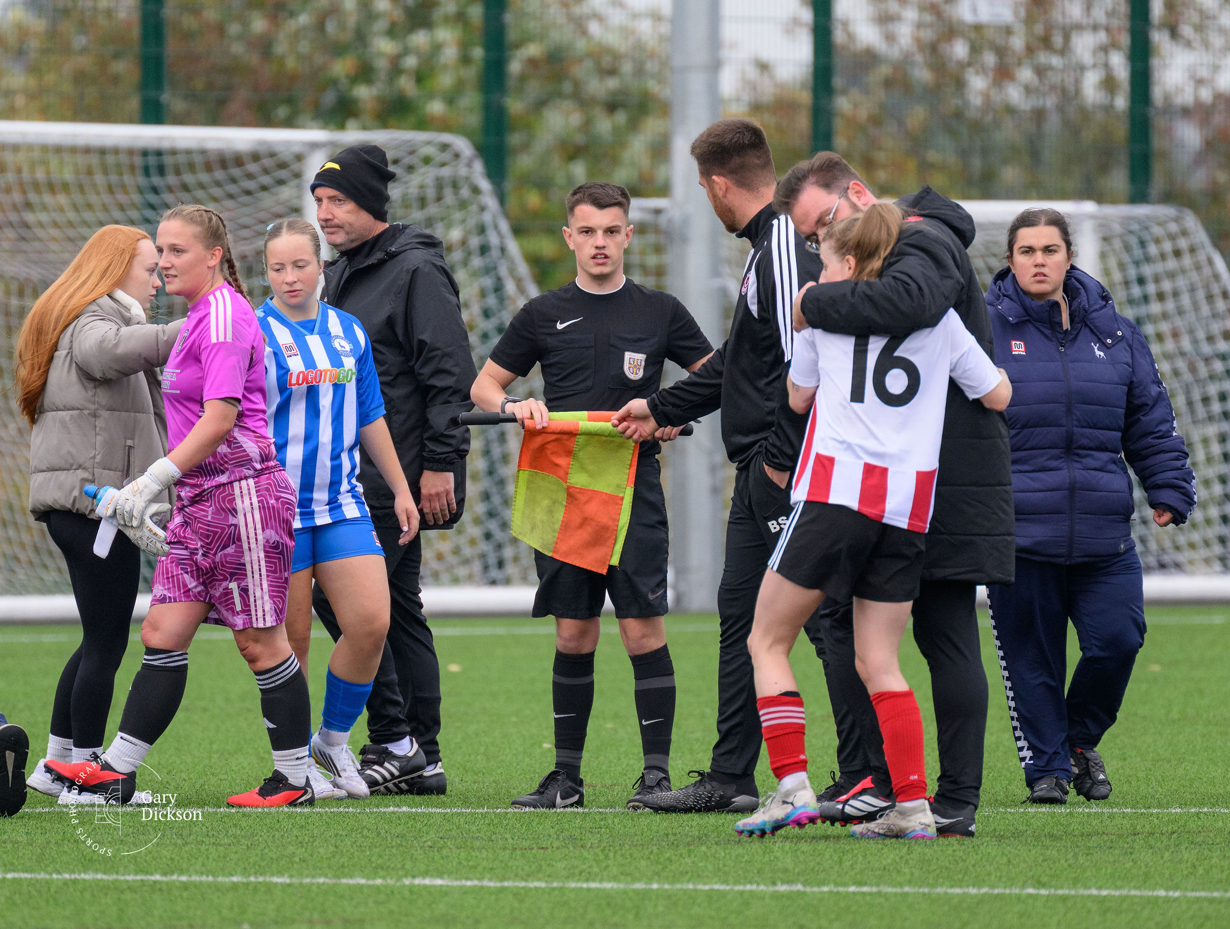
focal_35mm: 689
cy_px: 426
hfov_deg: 2.9
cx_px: 579
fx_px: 24566
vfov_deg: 2.2
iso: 1400
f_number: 5.6
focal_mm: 400
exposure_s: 1/1000
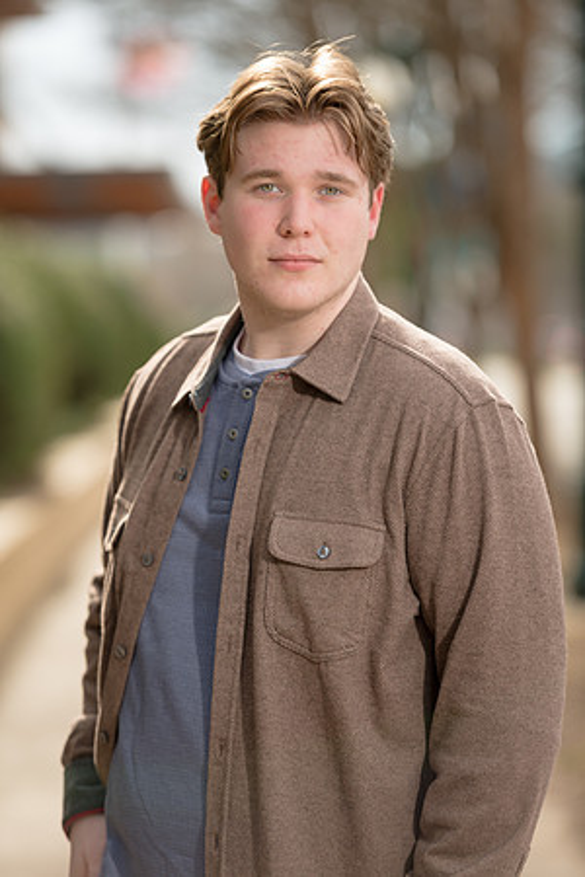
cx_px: 292
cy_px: 438
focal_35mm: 155
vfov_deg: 13.2
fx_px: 3778
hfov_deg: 8.9
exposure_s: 1/250
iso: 80
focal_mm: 155
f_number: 3.2
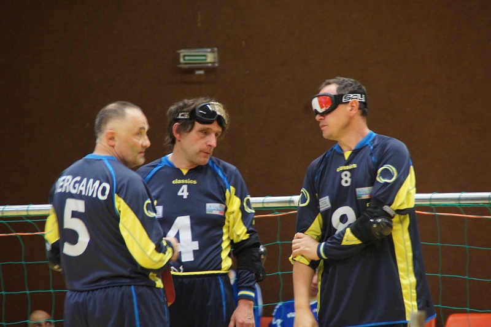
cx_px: 246
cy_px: 164
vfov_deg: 4.6
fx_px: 4088
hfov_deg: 6.9
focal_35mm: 300
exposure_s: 1/20
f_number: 6.3
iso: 1600
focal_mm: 200
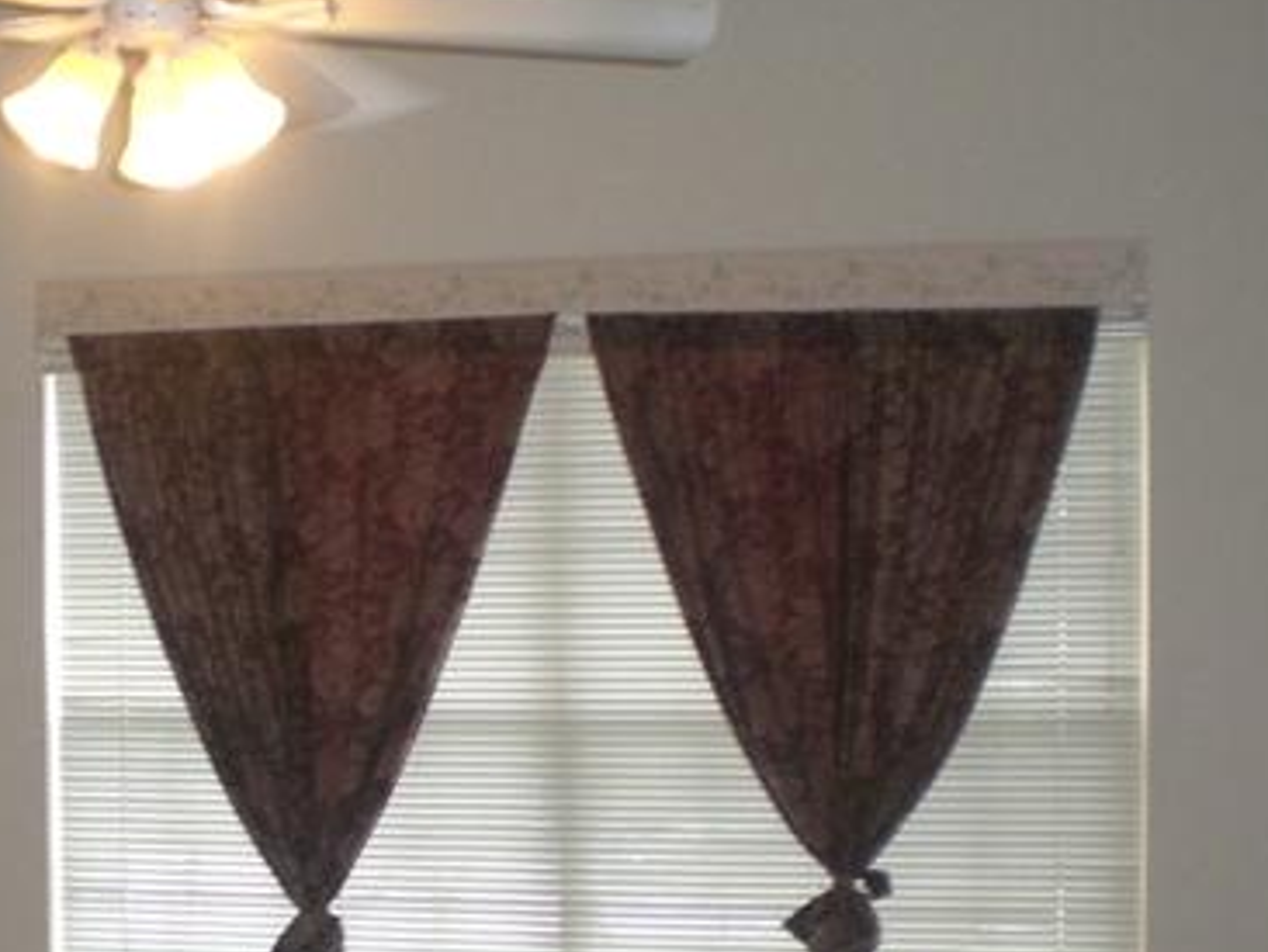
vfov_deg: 19.9
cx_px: 488
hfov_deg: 26.6
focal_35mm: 73
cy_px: 807
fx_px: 2676
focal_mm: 6.3
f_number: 3.1
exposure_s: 1/60
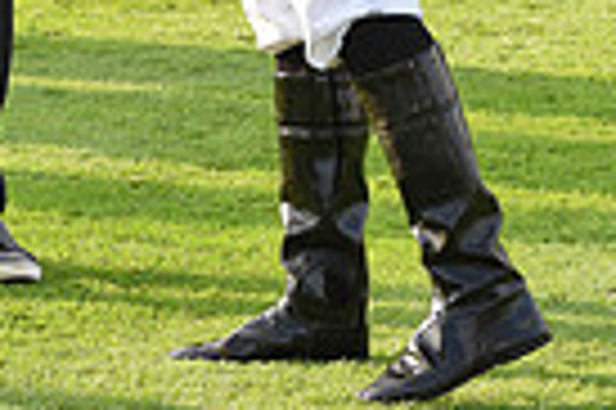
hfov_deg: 4.8
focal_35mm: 432
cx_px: -121
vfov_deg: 3.2
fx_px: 7383
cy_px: -417
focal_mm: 102
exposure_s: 1/800
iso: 640
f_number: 5.6
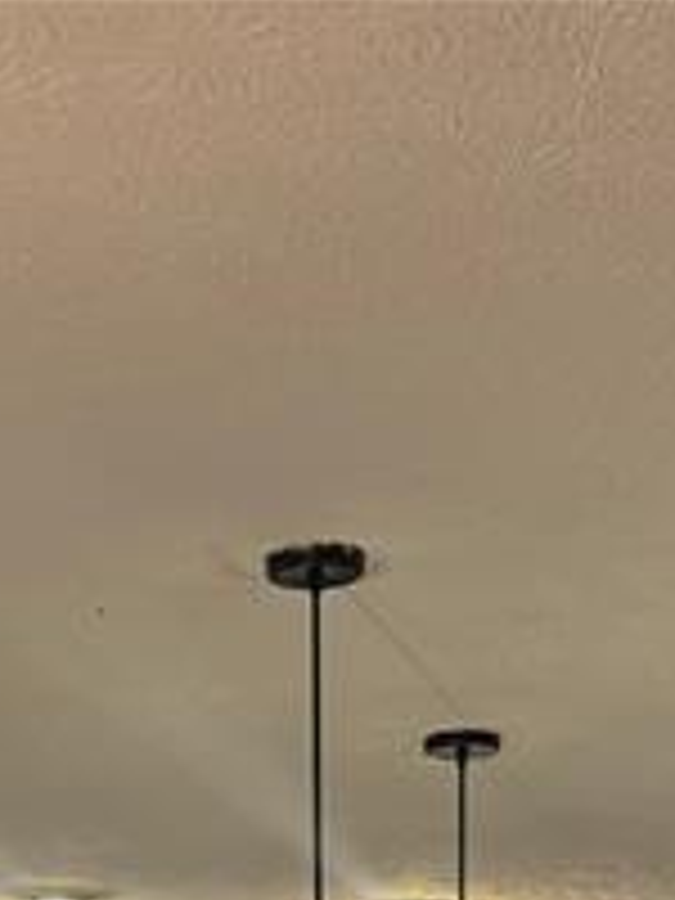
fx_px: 2392
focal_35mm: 92
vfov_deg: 16.8
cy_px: 1724
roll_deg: +1.2
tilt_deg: -9.8
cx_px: 212
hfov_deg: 16.0
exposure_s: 1/60
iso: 250
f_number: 1.78
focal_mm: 6.76
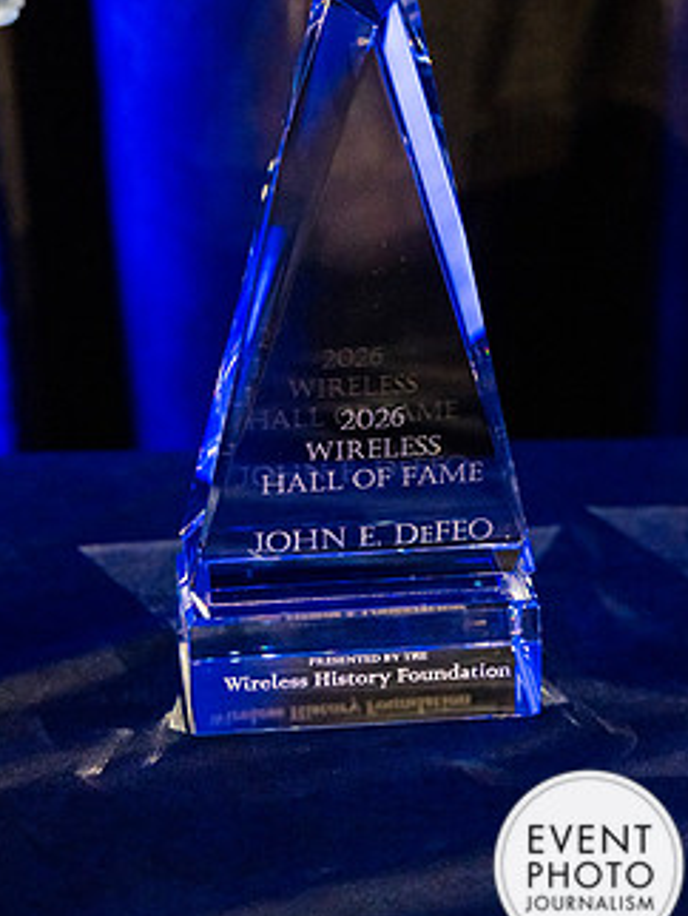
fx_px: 2488
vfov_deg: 20.8
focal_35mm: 94
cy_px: 410
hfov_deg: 15.7
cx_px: 350
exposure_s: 1/125
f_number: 4
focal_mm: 70
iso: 10000
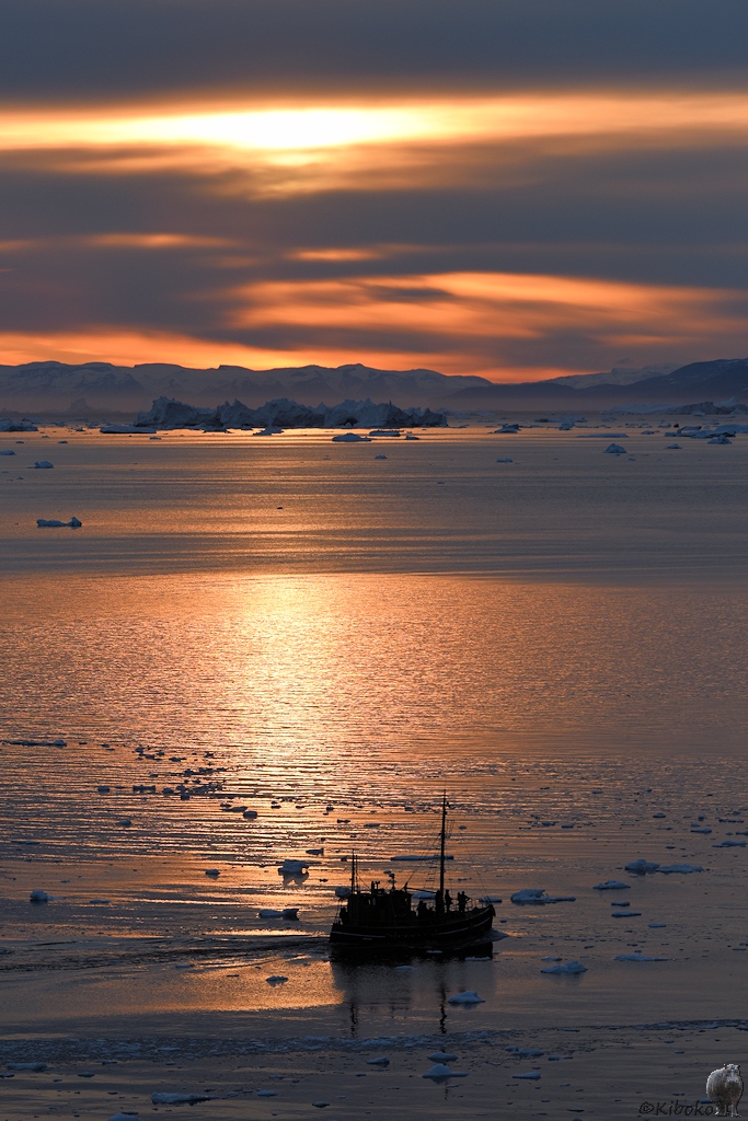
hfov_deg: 9.5
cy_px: 560
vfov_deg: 14.2
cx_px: 374
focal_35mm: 145
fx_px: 4517
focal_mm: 145
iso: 160
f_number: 4
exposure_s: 1/1000
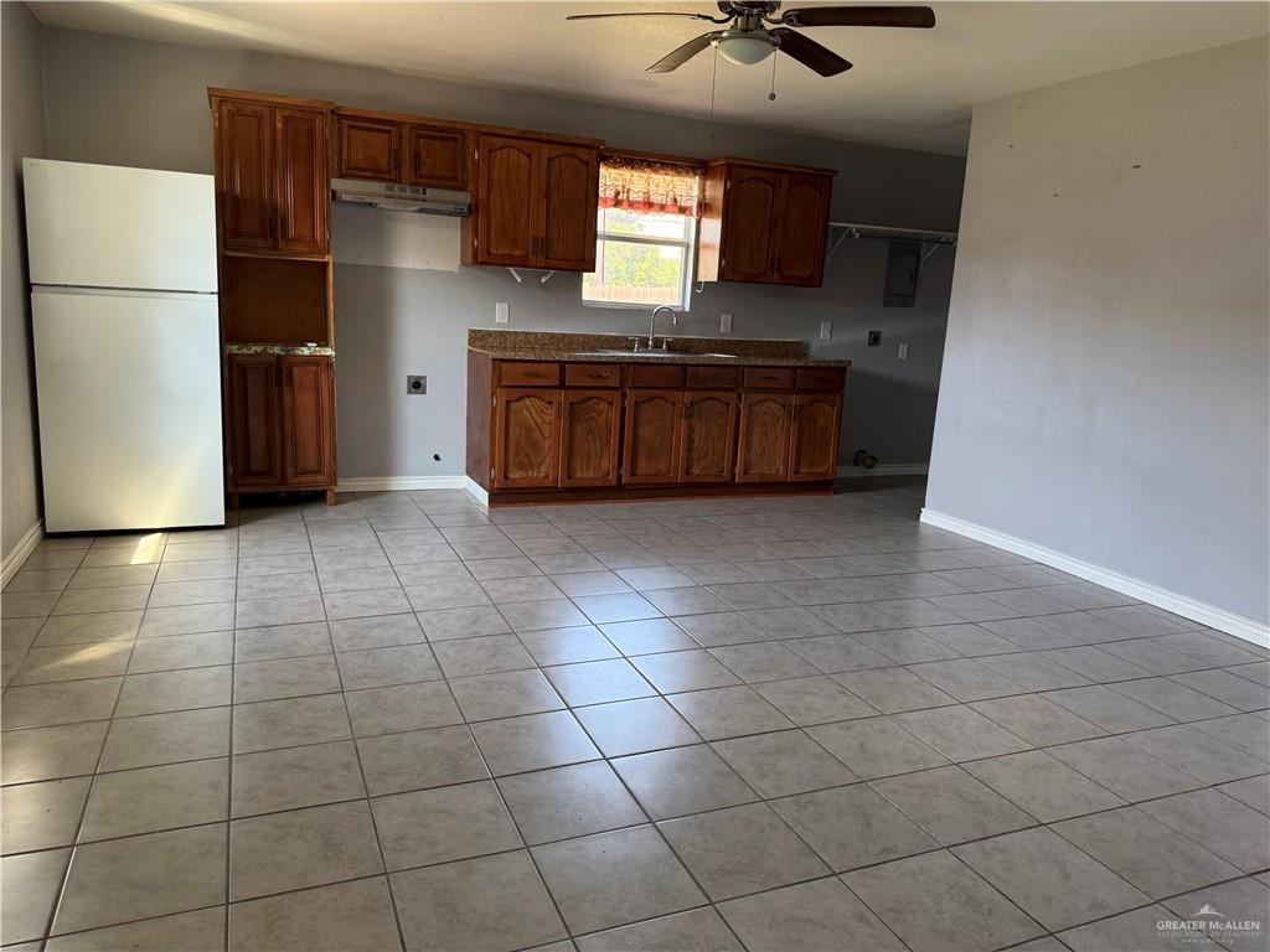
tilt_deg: -11.0
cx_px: 635
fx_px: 881
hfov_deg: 71.6
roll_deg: -2.9
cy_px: 476
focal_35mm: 24
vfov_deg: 56.8
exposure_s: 1/80
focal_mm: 6.76
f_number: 1.78
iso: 200
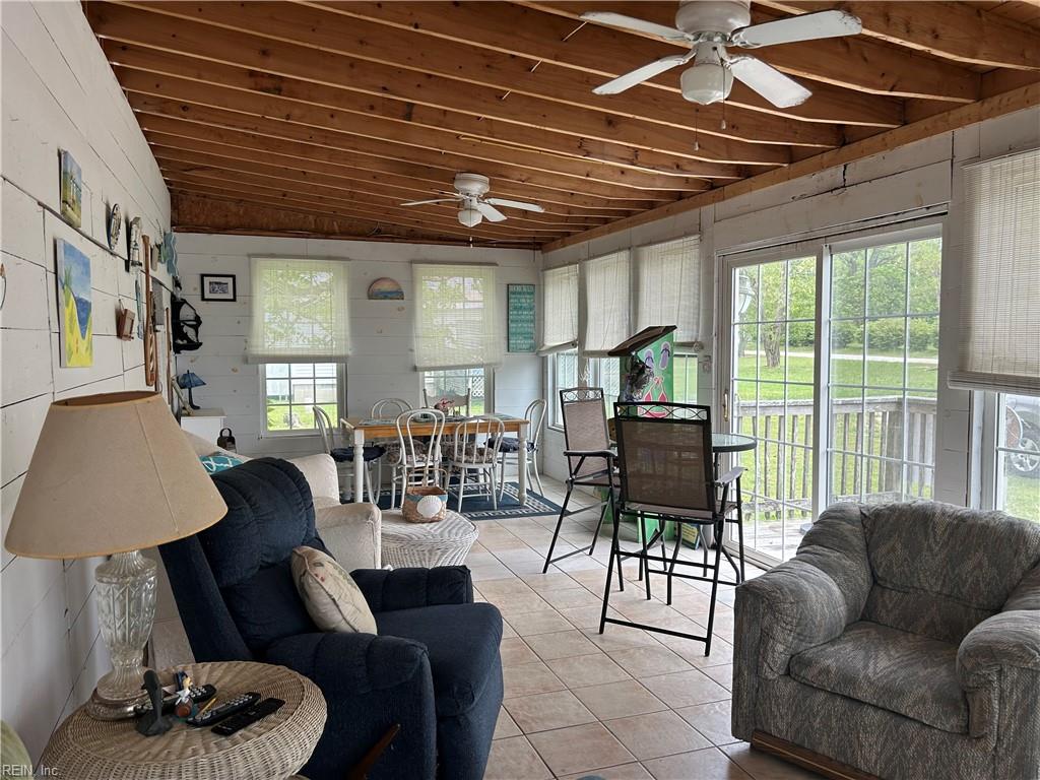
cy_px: 390
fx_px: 781
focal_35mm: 26
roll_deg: +0.4
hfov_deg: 67.3
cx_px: 520
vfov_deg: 53.1
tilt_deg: -4.8
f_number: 1.5
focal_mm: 5.7
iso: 50
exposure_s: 1/304
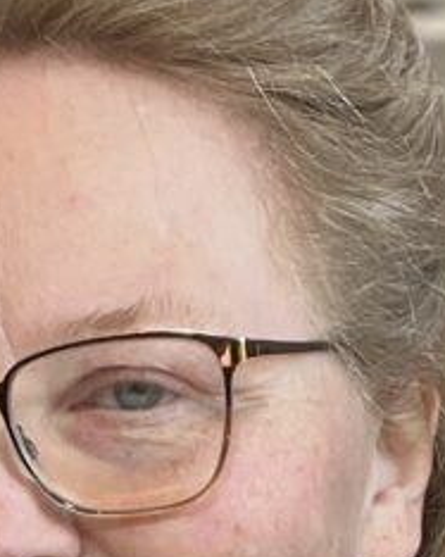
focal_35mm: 128
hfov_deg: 12.0
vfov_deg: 13.9
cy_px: 895
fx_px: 2109
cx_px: 174
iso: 80
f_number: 2.2
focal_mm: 2.71
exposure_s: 1/50
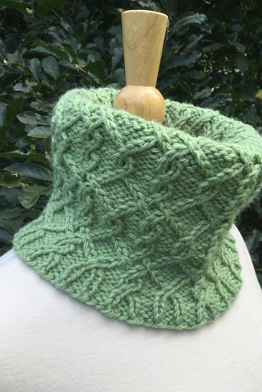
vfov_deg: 57.2
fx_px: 360
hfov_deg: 39.9
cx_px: 146
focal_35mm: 33
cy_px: 199
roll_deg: +2.3
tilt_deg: -10.5
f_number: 2.4
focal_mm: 3.3
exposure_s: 1/264
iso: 25
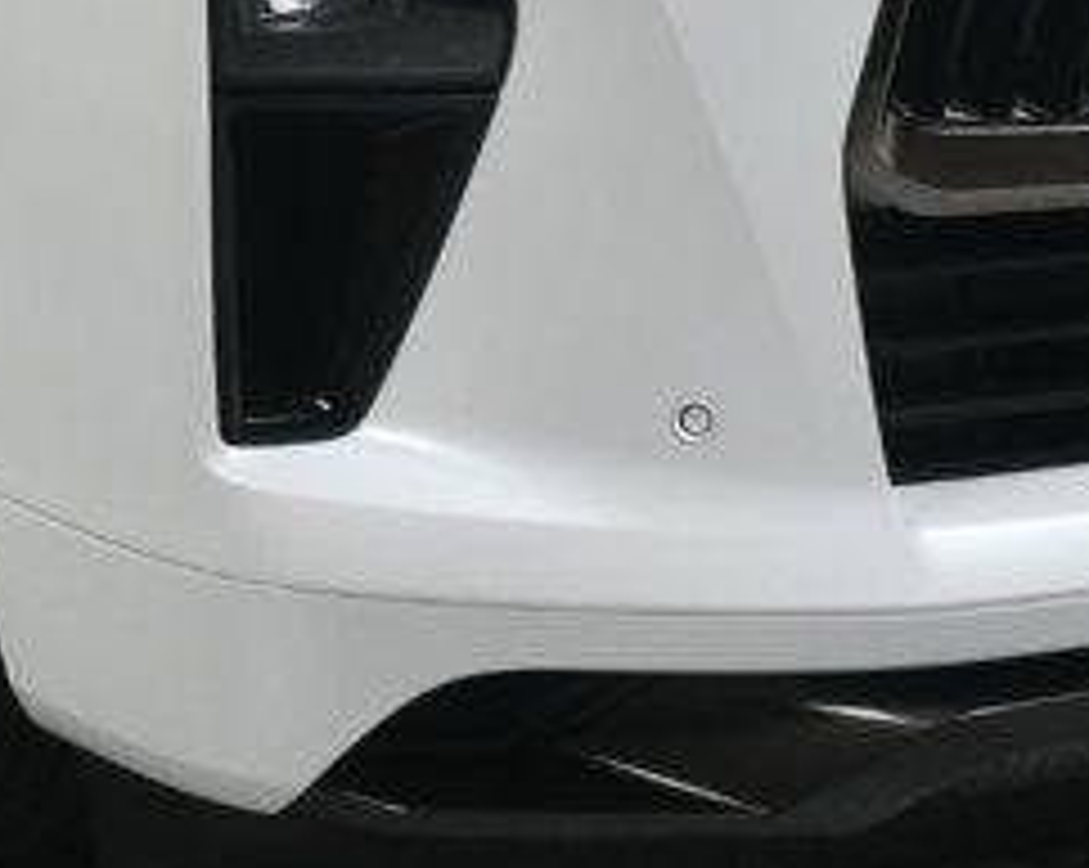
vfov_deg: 9.7
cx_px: 364
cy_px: -382
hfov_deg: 12.4
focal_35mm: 155
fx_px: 4990
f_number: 13
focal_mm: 26
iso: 100
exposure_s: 1/160
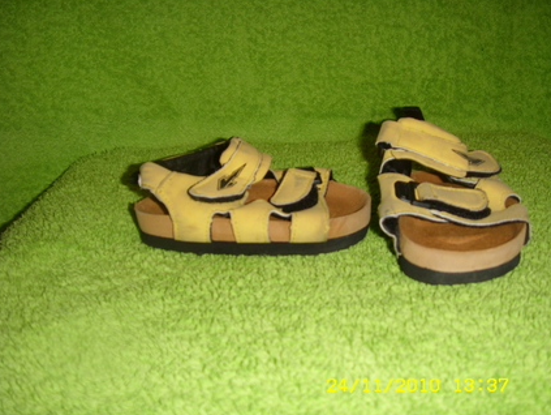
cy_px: 211
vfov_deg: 43.0
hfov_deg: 55.3
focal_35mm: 33
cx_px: 289
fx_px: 526
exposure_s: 1/30
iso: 50
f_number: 3.5
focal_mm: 6.3
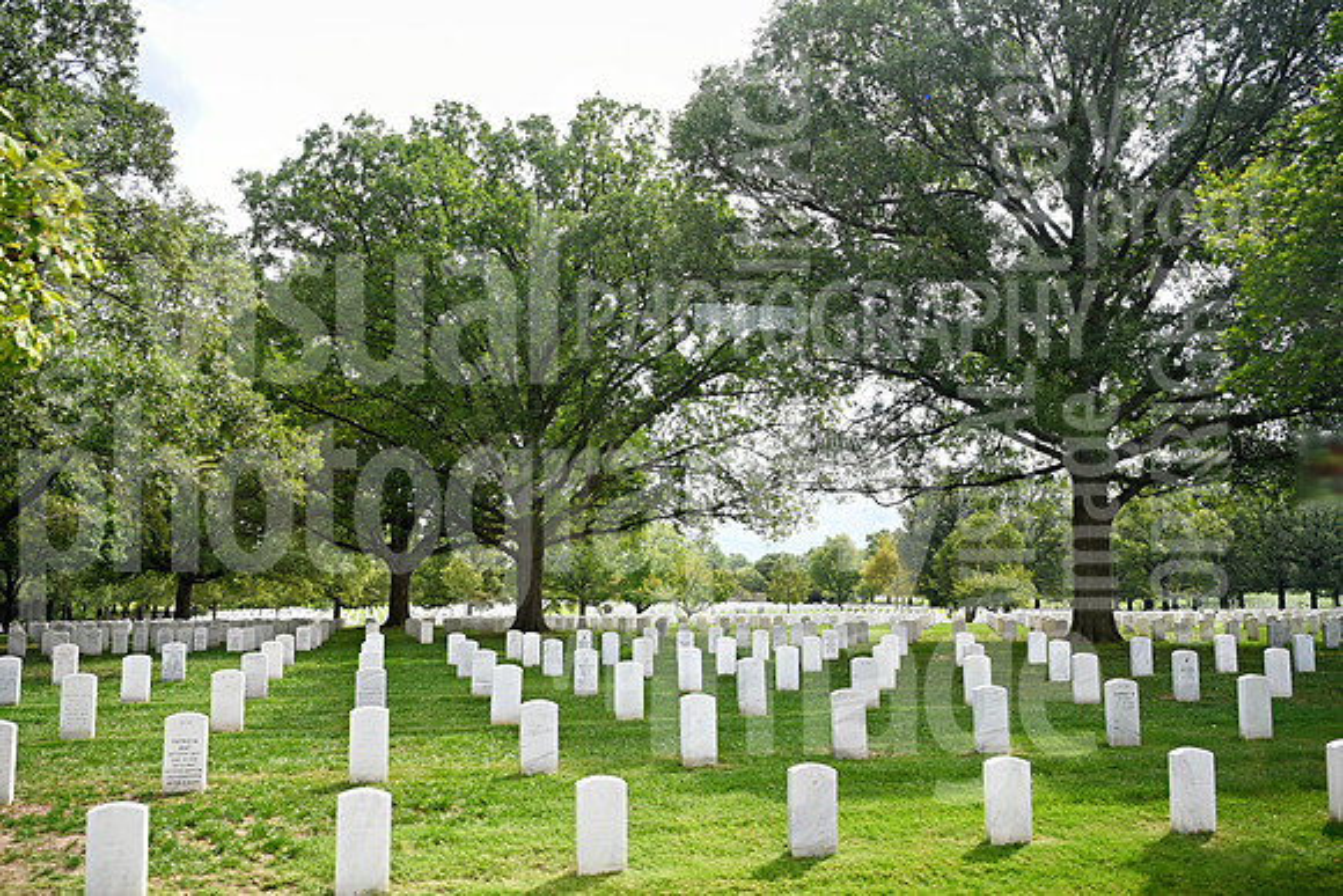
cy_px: 448
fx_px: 1175
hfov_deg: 59.5
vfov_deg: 41.7
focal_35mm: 32
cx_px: 672
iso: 500
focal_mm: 31.5
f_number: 4
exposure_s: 1/500
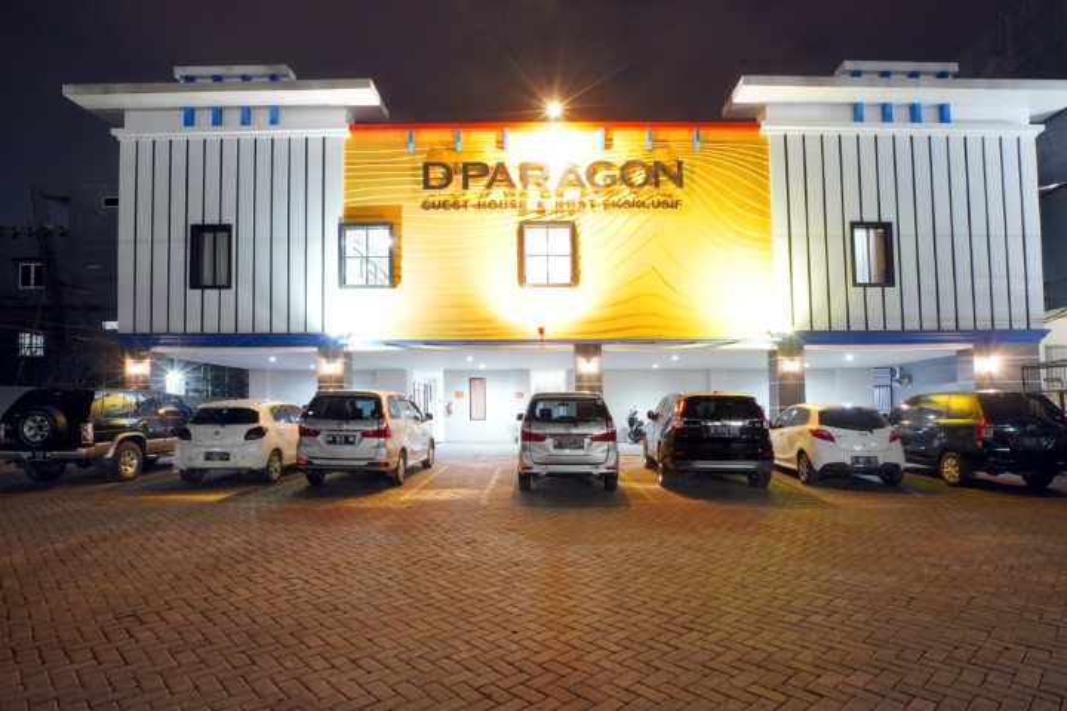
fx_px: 474
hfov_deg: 96.7
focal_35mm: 16
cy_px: 356
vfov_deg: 73.7
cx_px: 534
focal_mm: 16
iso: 640
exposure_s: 13
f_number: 16
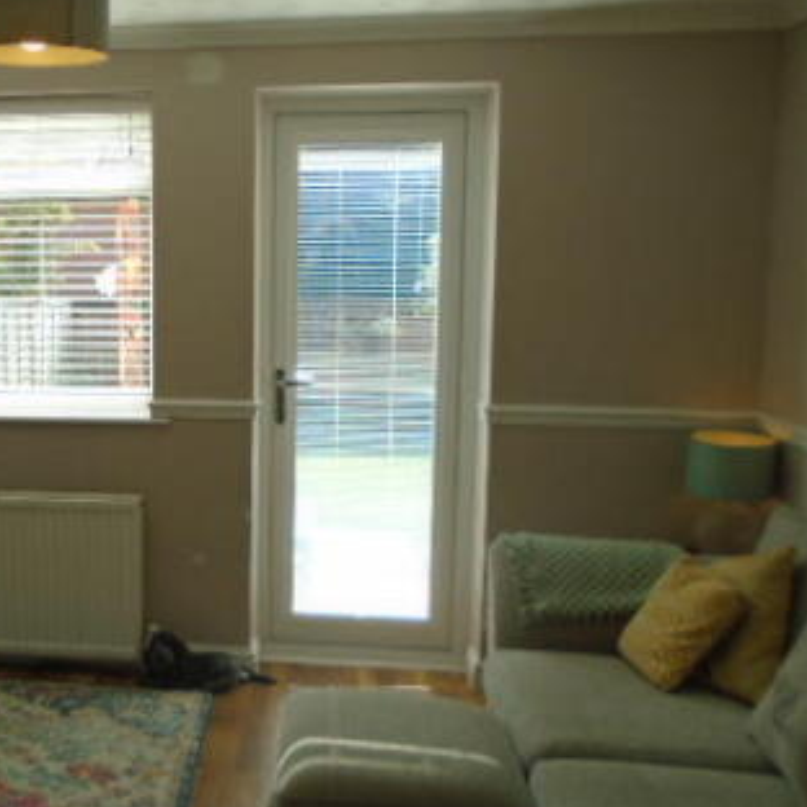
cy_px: 410
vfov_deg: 39.2
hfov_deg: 37.5
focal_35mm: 43
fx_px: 1134
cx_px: 141
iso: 100
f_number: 3.2
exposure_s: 1/200
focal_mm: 4.6
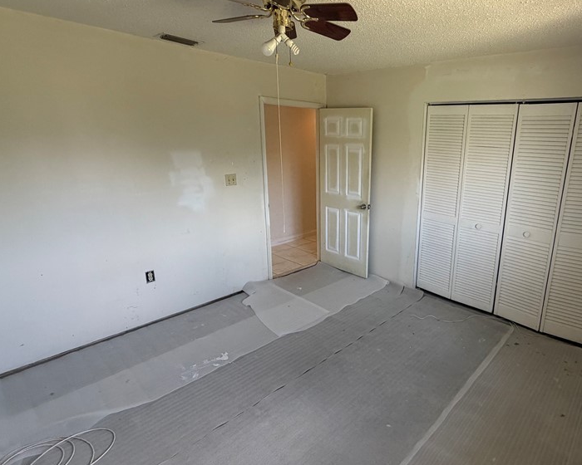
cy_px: 228
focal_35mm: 20
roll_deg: -1.2
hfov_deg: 78.1
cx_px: 382
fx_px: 344
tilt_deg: -15.9
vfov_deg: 68.1
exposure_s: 1/121
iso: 250
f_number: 2.2
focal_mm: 2.22
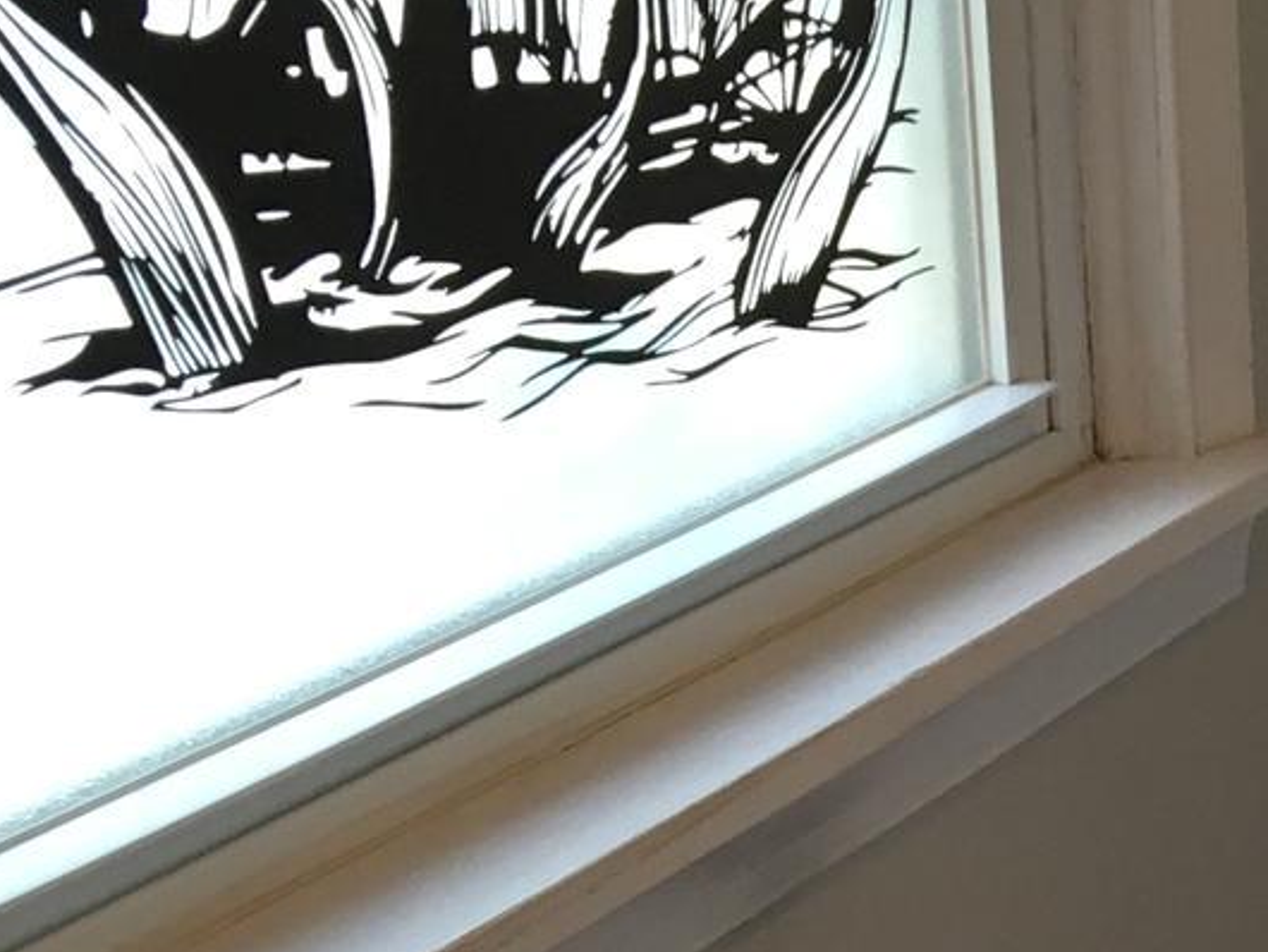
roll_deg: -1.0
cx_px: 1746
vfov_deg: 12.8
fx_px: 4104
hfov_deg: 16.4
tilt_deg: -21.2
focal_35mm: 112
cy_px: 1239
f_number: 2.2
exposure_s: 1/30
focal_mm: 4.15
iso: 25
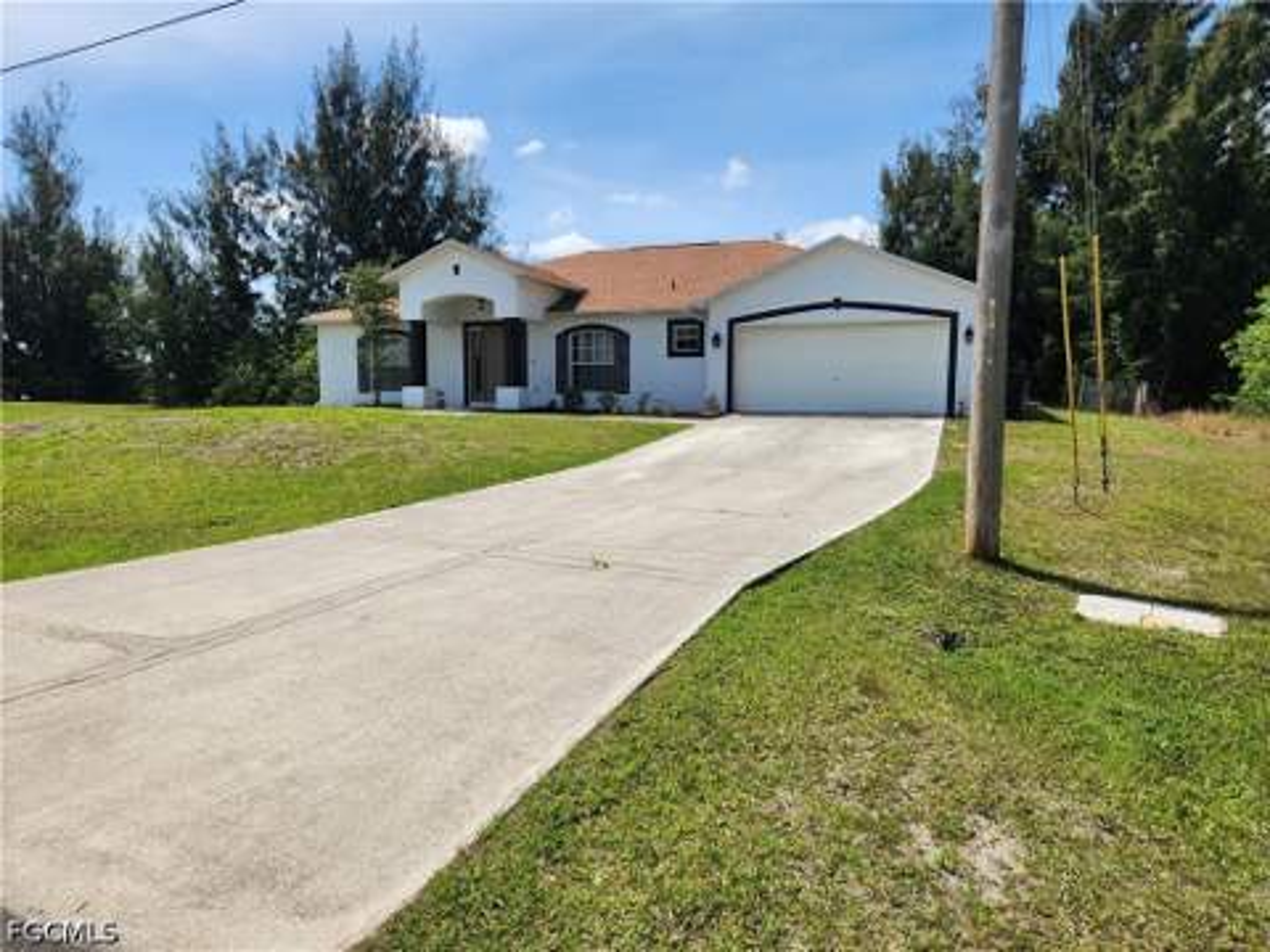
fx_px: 844
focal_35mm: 23
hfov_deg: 73.9
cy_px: 476
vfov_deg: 58.9
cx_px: 635
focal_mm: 5.4
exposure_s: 1/2346
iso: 20
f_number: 1.8
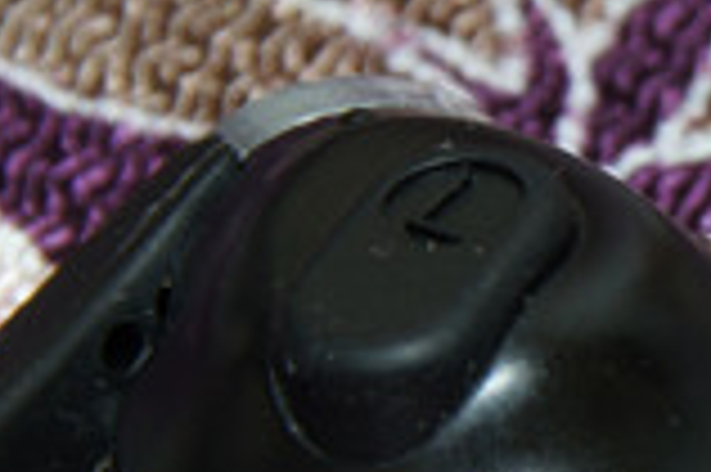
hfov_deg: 1.1
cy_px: 405
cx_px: 1161
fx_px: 37505
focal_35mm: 1901
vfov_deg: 0.7
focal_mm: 250
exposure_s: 5
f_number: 16
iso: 100
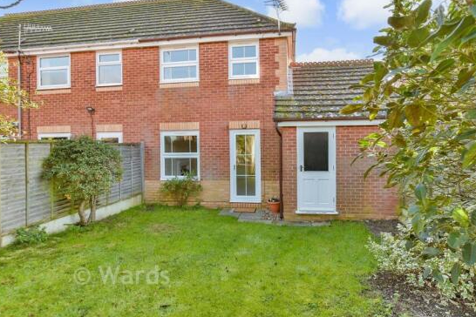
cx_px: 258
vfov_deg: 67.3
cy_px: 145
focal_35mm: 18
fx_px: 238
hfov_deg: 89.8
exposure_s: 1/200
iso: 640
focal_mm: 10
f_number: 5.6
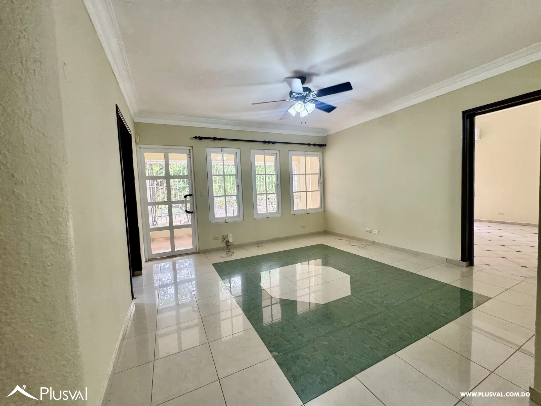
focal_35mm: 14
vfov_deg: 85.7
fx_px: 219
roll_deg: +2.1
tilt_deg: -4.6
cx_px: 270
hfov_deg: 102.1
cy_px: 203
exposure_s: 1/120
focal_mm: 2.22
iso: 250
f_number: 2.2
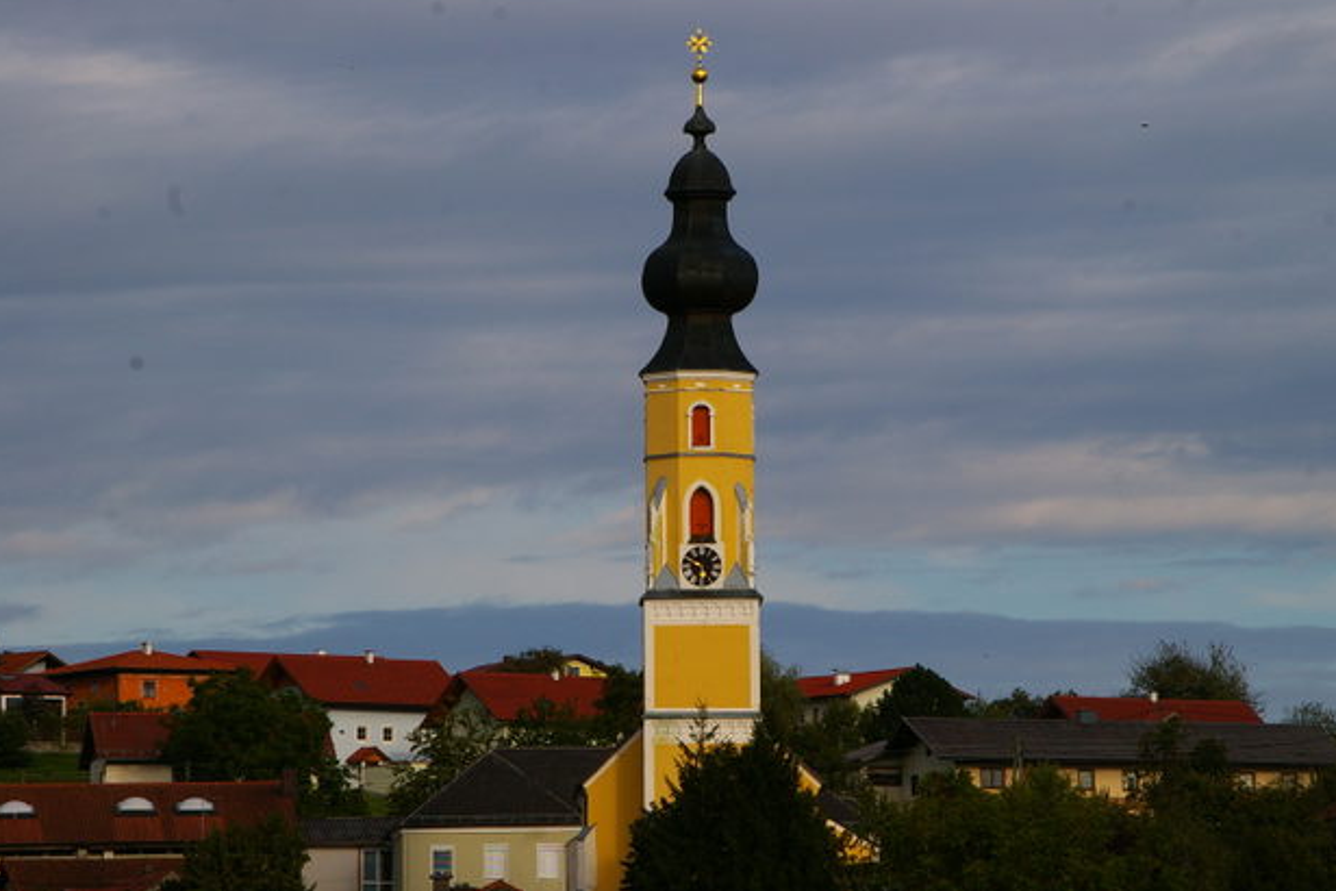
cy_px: 430
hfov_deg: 8.8
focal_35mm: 234
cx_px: 684
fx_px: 8683
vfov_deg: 5.9
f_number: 9.5
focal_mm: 150
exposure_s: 1/750
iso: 400
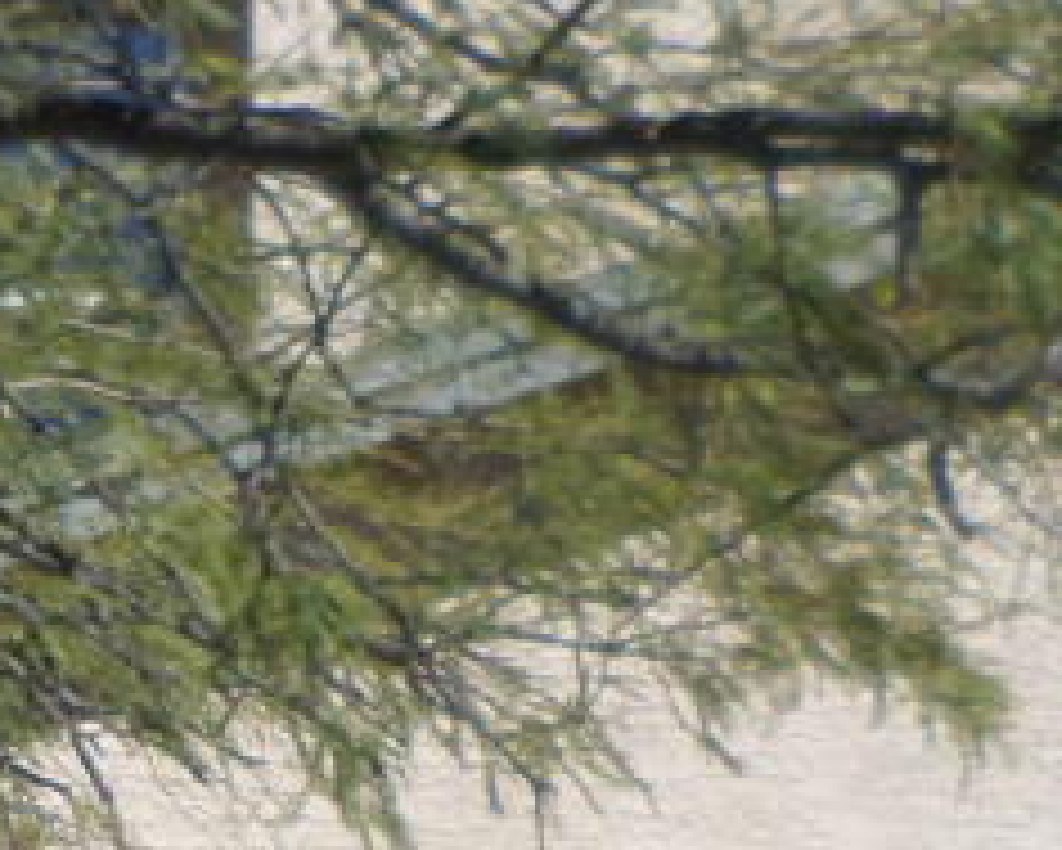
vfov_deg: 13.1
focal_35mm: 106
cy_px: 1534
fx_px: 3333
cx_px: -1094
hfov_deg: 14.7
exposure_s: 1/1500
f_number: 2.5
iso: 80
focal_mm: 4.5
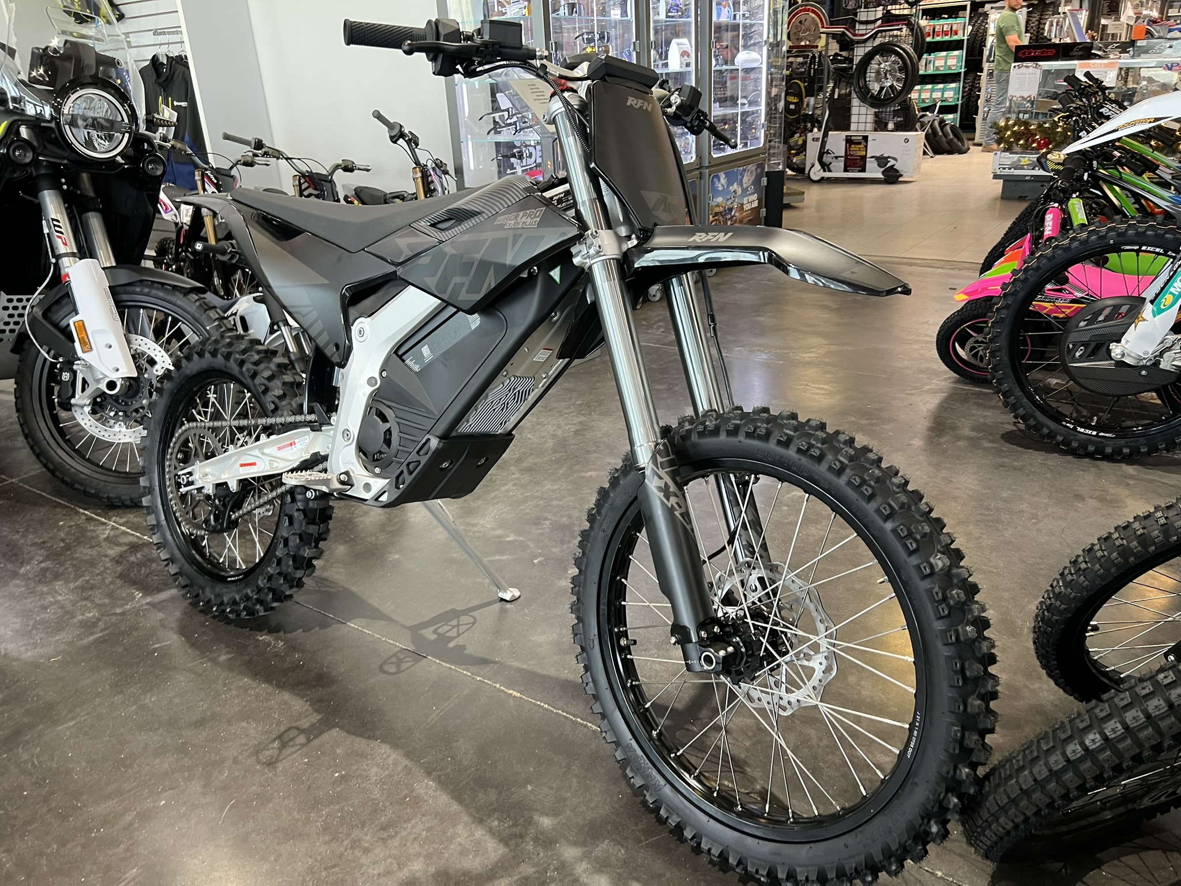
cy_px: 443
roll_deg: +2.8
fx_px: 887
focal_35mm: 26
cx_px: 590
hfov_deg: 67.3
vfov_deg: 53.1
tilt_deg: -23.6
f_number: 1.5
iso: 160
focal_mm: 5.7
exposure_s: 1/60
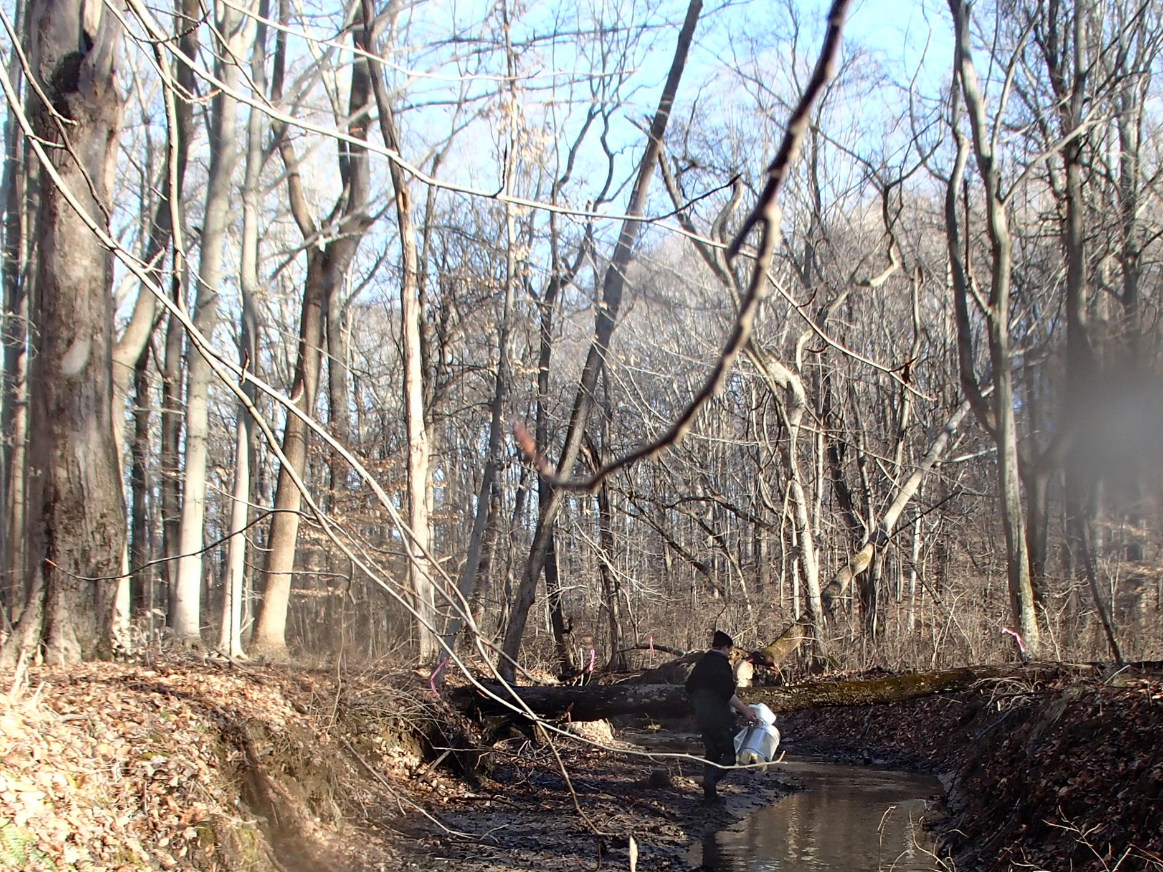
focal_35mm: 48
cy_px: 735
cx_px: 676
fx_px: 1613
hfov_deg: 39.5
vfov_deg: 29.4
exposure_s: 1/125
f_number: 3.9
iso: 100
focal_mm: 5
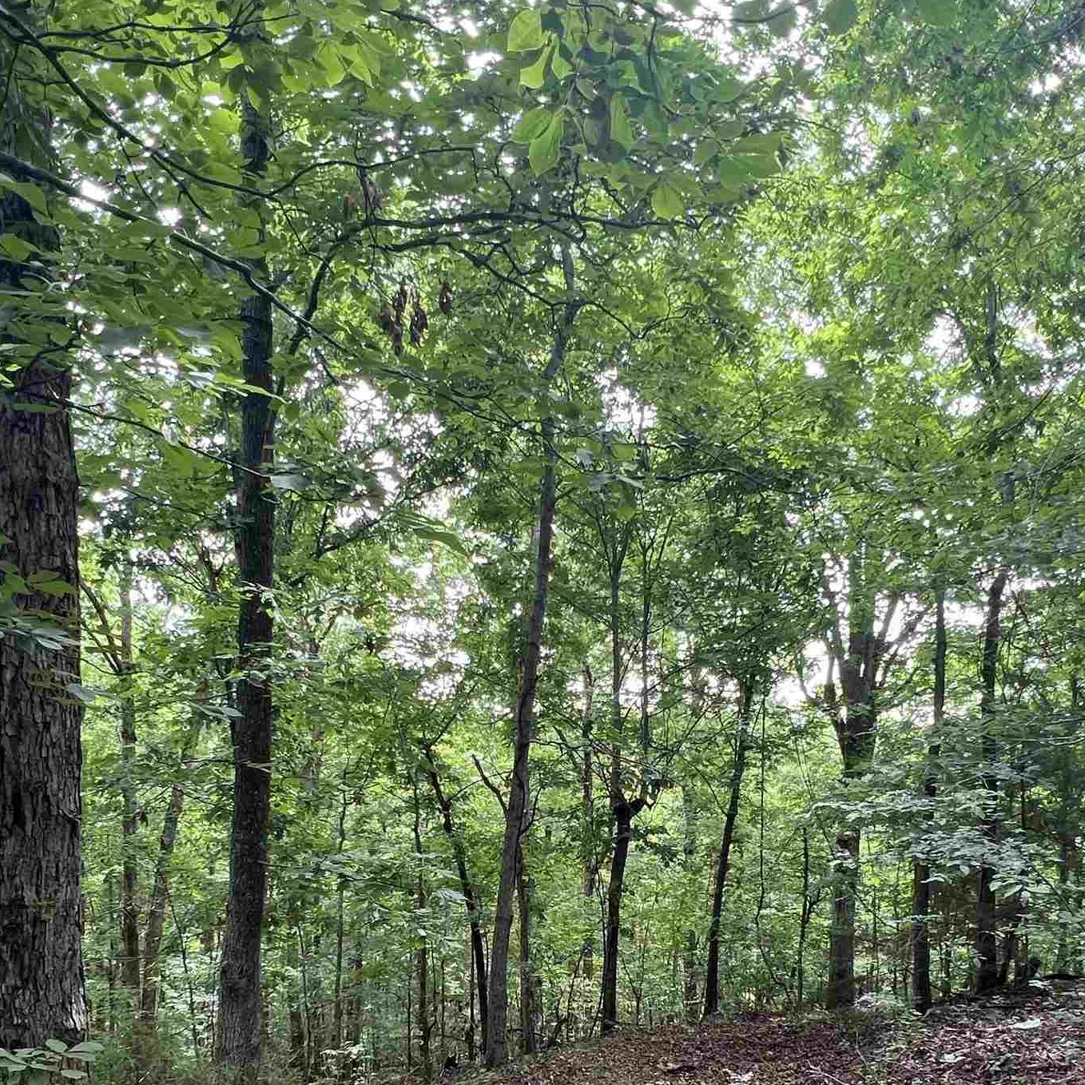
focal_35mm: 26
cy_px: 859
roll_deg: -0.9
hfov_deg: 60.9
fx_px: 922
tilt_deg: -4.4
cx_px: 516
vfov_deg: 56.7
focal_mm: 1.57
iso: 80
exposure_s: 1/99
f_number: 1.8
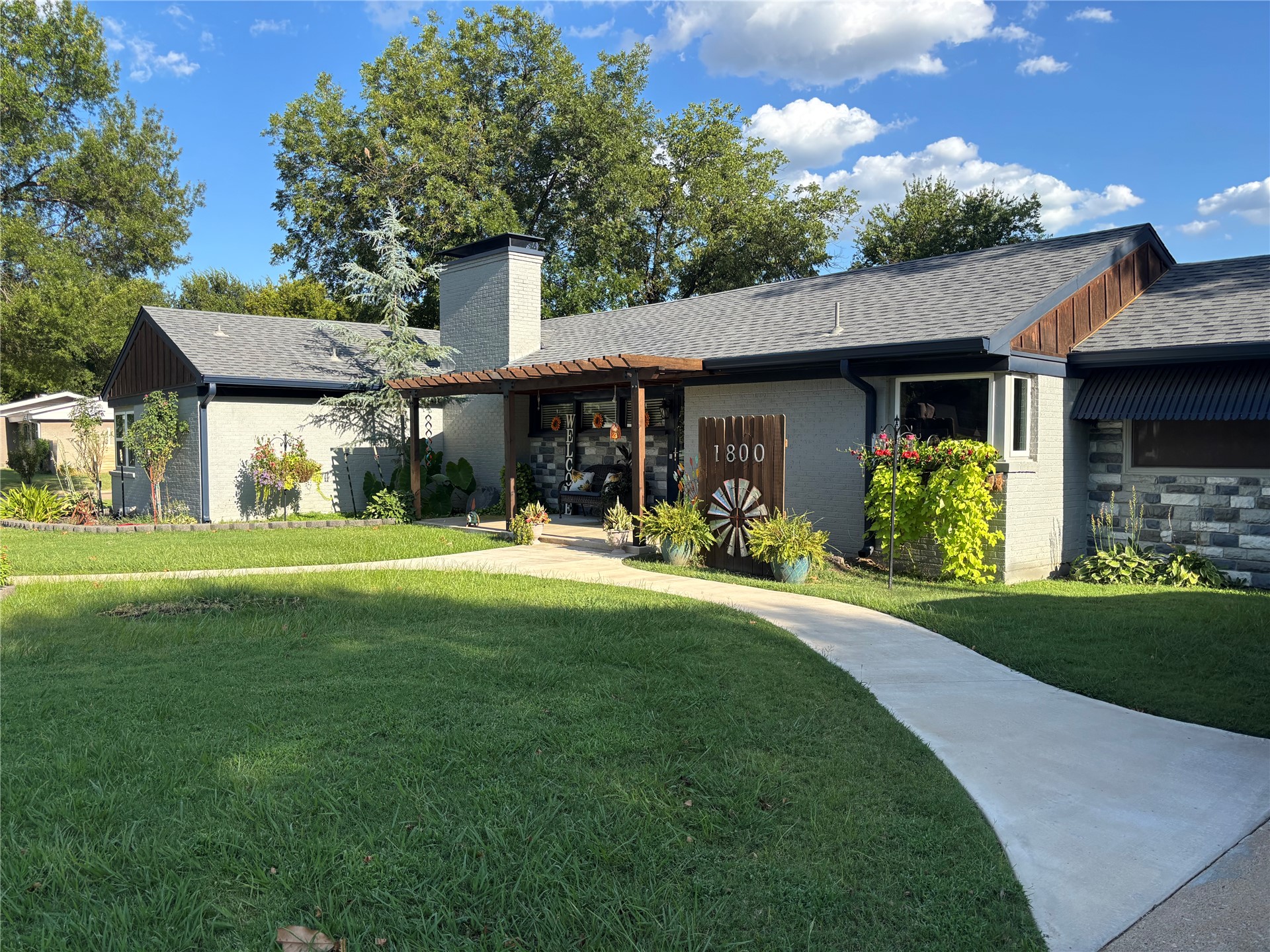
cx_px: 635
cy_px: 476
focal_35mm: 26
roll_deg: +0.2
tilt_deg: -3.0
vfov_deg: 53.1
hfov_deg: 67.3
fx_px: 954
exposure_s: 1/1477
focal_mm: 5.96
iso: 50
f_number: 1.6
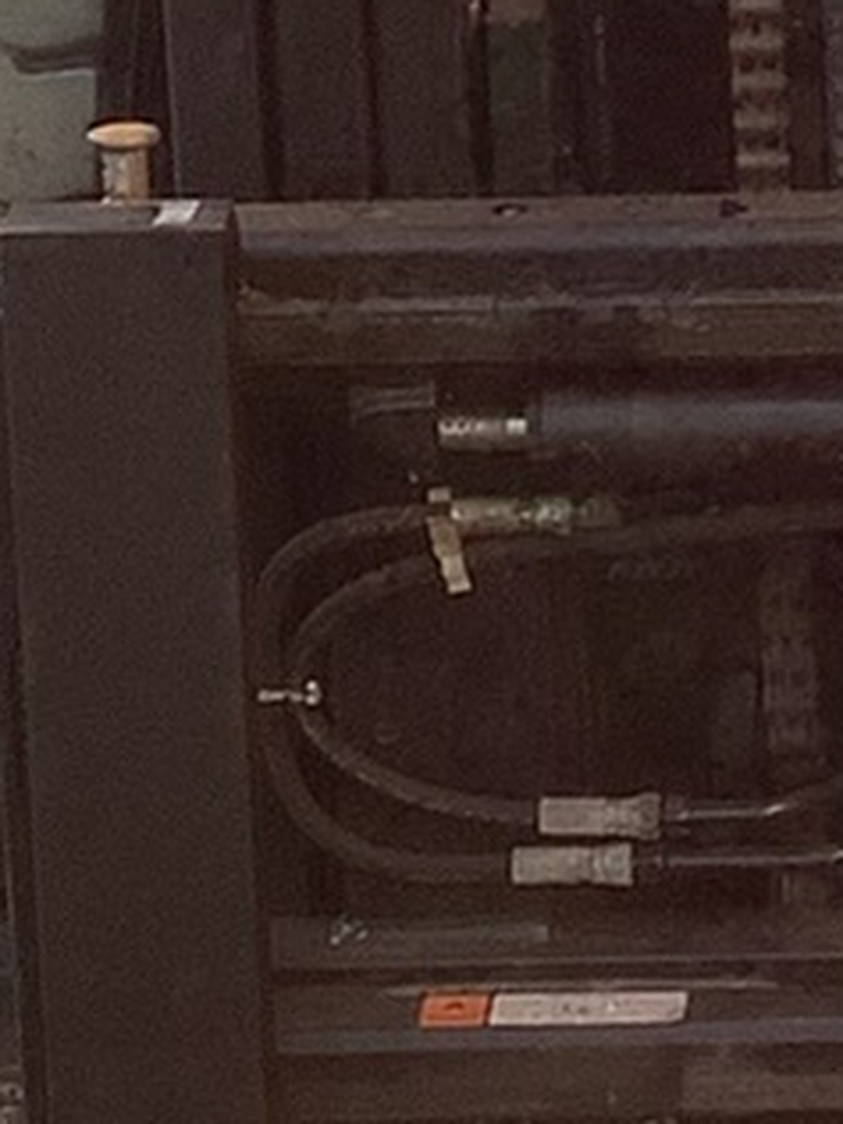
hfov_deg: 7.3
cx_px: 1174
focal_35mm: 201
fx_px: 6527
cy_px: -413
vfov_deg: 9.6
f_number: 2.4
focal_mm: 3.3
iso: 25
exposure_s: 1/263
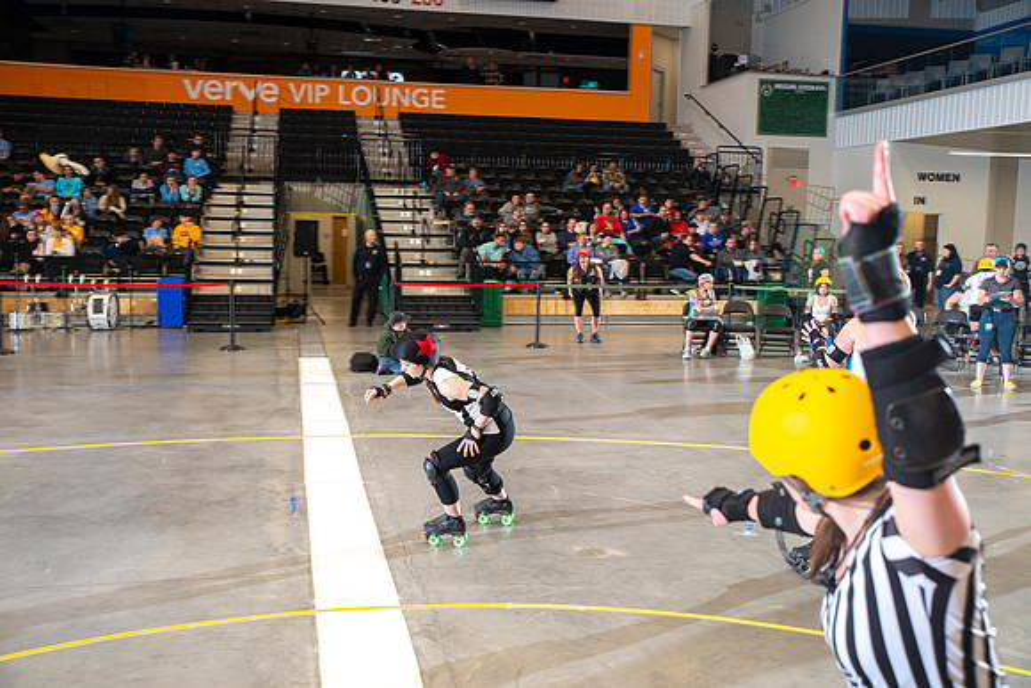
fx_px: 1031
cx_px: 516
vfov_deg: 36.9
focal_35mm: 36
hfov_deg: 53.1
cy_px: 344
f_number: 5.6
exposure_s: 1/160
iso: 500
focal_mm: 36
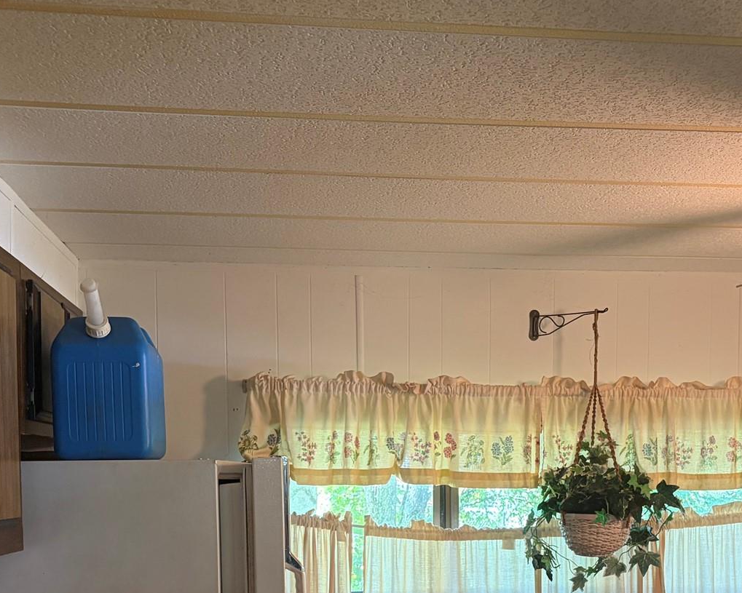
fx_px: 1120
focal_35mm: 51
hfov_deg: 36.6
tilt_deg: -2.4
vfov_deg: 28.5
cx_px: 433
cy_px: 534
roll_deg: +0.1
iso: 250
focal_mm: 5.96
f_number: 1.6
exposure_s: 1/60
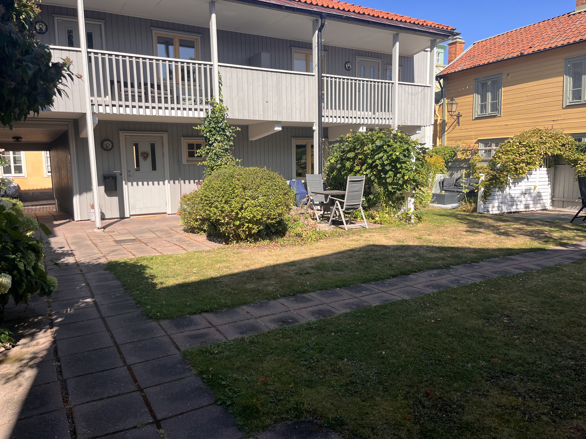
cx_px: 293
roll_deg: +0.8
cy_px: 220
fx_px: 440
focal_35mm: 26
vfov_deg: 53.1
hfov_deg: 67.3
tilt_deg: -7.5
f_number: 1.6
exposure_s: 1/2101
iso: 50
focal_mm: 5.1
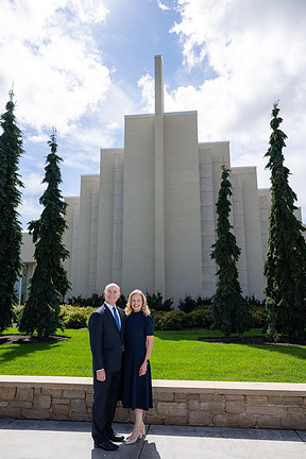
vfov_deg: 71.5
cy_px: 238
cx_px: 154
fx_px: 319
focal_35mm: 25
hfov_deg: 51.3
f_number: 4
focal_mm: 24
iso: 100
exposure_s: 1/1600
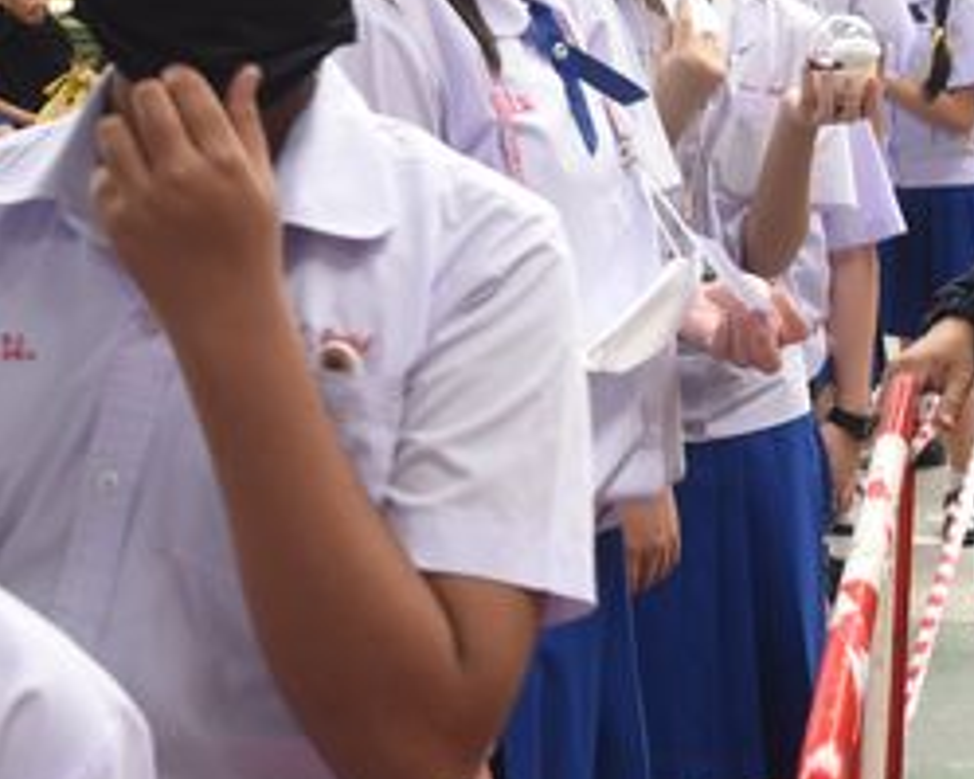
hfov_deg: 14.6
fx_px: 3775
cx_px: 728
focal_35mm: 131
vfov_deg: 11.7
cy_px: 16
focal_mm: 58
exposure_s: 1/125
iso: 800
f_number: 11
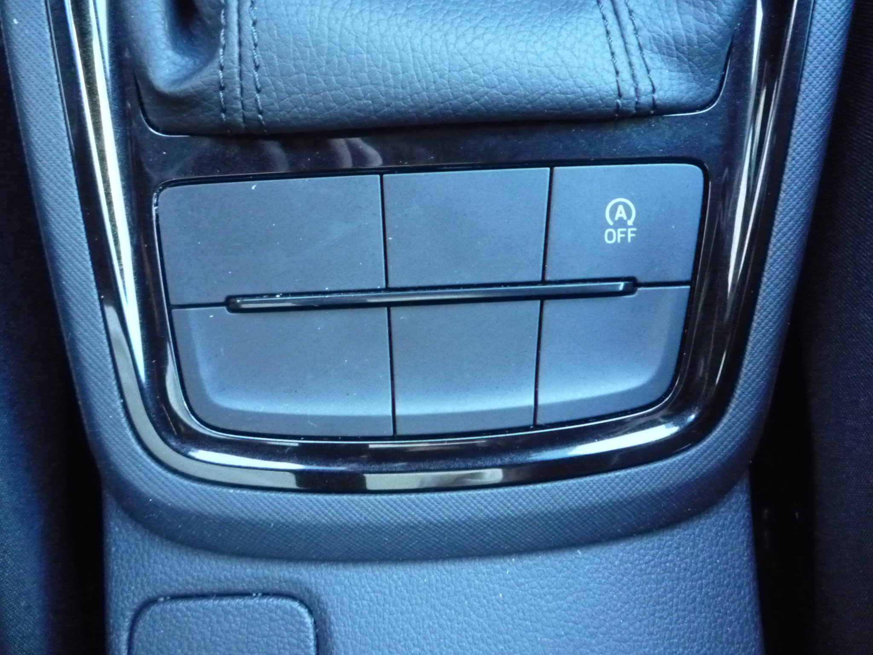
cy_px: 328
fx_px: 757
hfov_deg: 60.0
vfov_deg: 46.8
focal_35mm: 30
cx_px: 436
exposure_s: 1/15
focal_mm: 5.2
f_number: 3.3
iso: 800
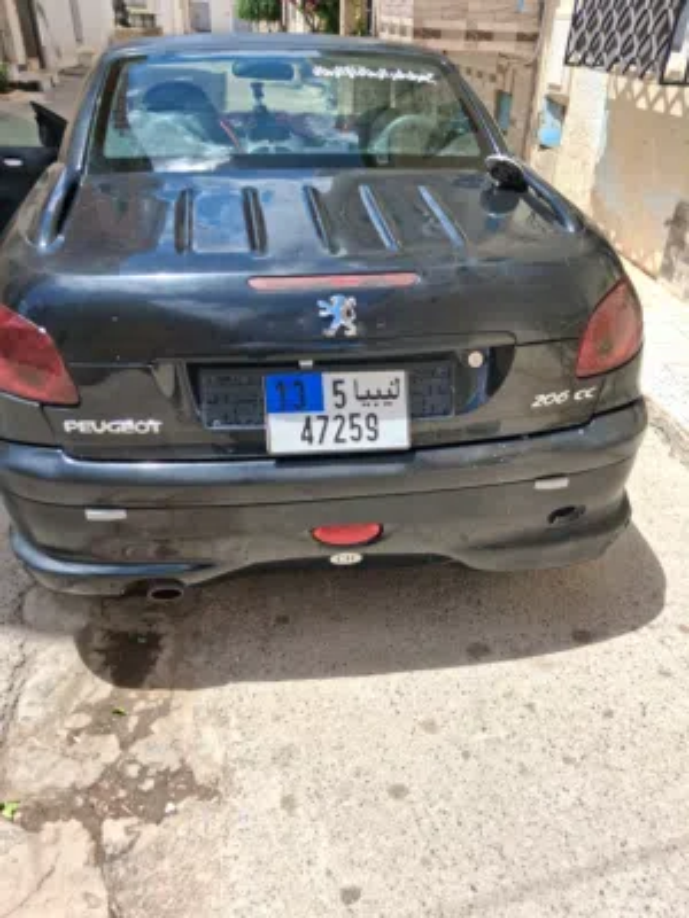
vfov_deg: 65.3
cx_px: 344
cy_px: 459
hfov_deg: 51.4
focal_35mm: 27
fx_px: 717
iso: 25
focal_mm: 4
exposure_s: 1/547
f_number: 1.8
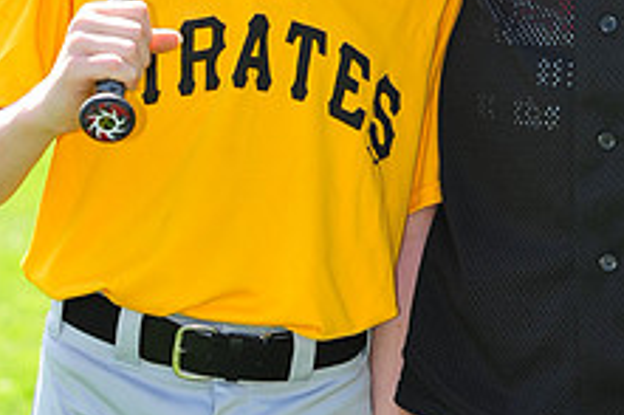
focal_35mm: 315
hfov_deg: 6.5
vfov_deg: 4.3
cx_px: 426
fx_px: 5456
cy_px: -265
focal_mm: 120
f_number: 7.1
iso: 200
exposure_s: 1/160
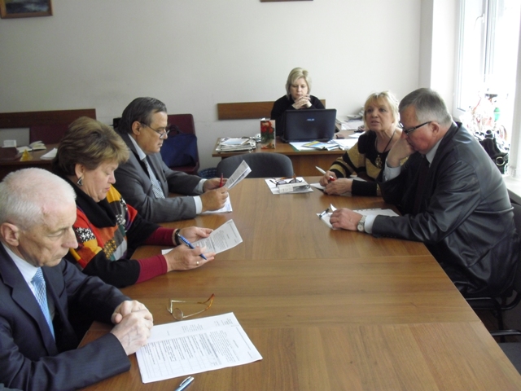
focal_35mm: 38
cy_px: 196
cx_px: 260
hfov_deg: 49.0
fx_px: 572
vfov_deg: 37.7
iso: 200
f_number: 2.8
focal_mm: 6.2
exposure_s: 1/100
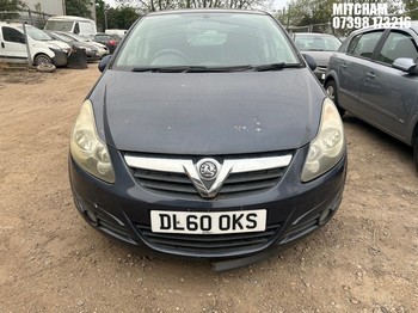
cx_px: 209
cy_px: 156
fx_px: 314
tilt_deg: -20.5
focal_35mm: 26
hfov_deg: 67.3
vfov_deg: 53.0
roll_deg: -1.9
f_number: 1.5
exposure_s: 1/439
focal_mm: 5.7
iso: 50
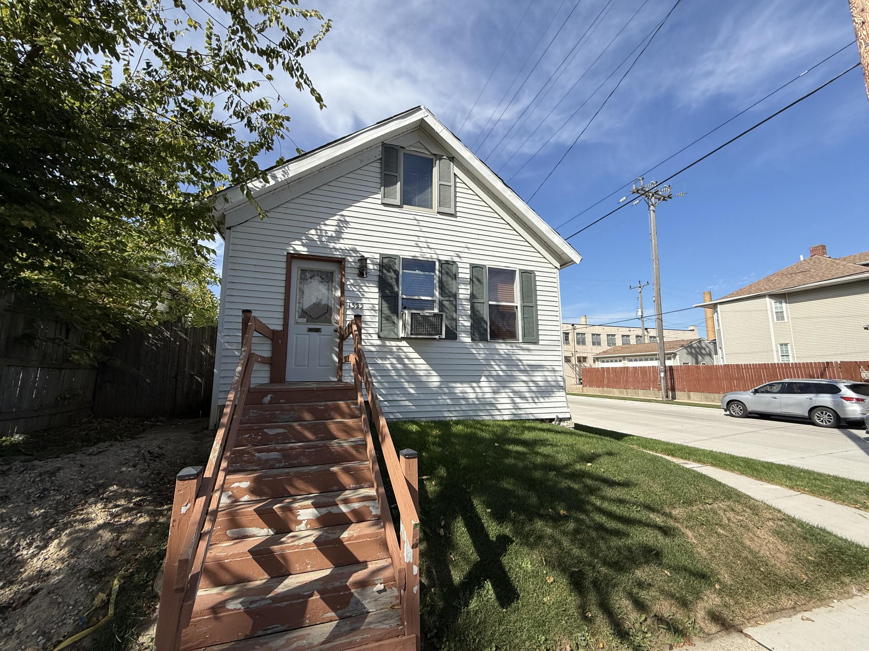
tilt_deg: +8.7
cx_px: 434
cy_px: 326
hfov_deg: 102.1
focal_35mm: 14
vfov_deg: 85.7
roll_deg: -0.1
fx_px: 351
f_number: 2.2
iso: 50
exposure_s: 1/2237
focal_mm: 2.22
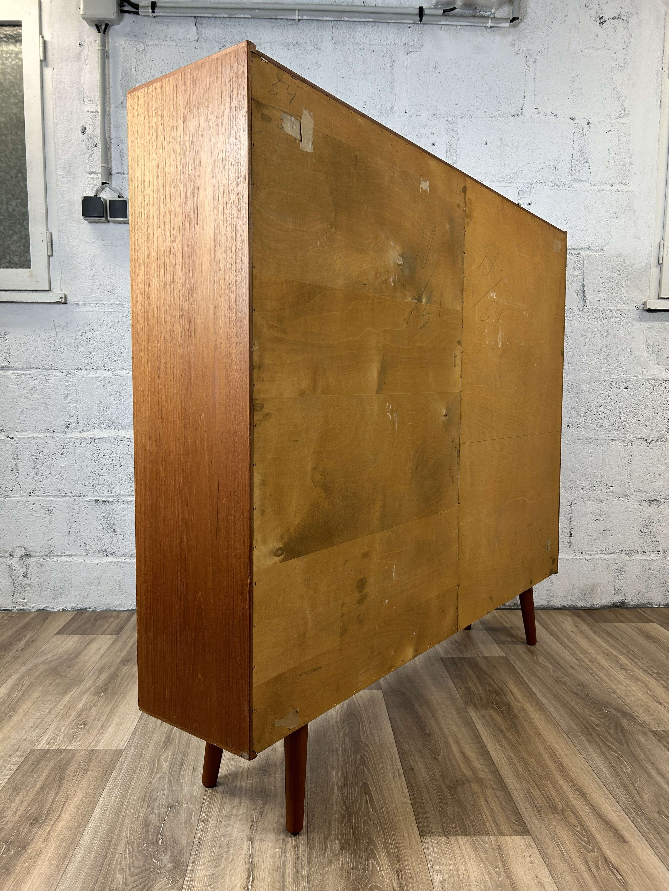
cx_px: 334
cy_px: 446
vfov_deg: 67.3
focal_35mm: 26
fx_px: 670
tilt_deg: -4.2
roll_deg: -0.2
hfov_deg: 53.1
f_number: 1.5
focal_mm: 5.7
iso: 64
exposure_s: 1/100
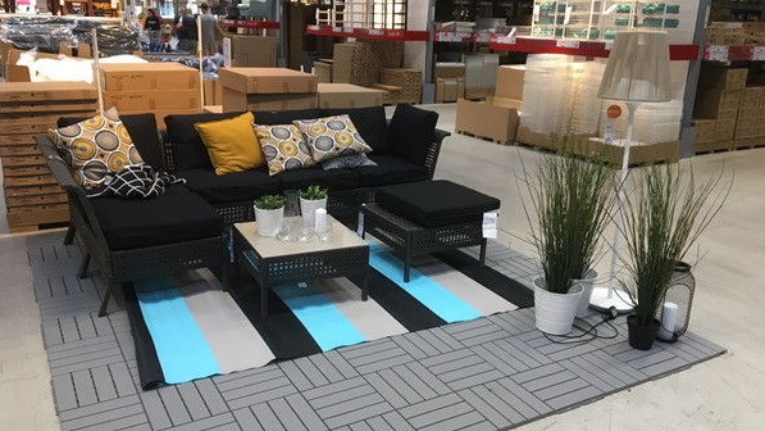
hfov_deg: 61.0
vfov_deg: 36.7
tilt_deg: -16.6
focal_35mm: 32
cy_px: 210
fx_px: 649
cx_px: 381
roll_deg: -2.2
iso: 80
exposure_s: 1/33
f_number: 2.2
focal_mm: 4.15
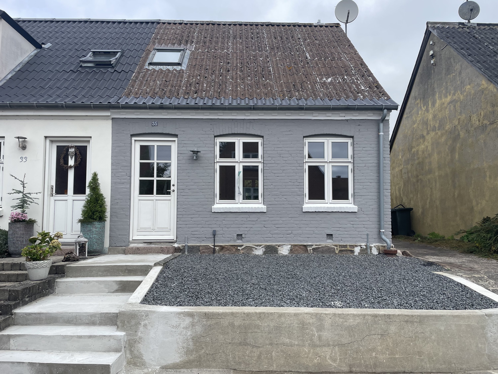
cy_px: 187
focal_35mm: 26
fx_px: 374
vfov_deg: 53.1
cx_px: 249
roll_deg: +0.4
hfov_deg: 67.3
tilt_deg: +4.2
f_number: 1.6
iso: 32
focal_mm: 4.2
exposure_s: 1/895
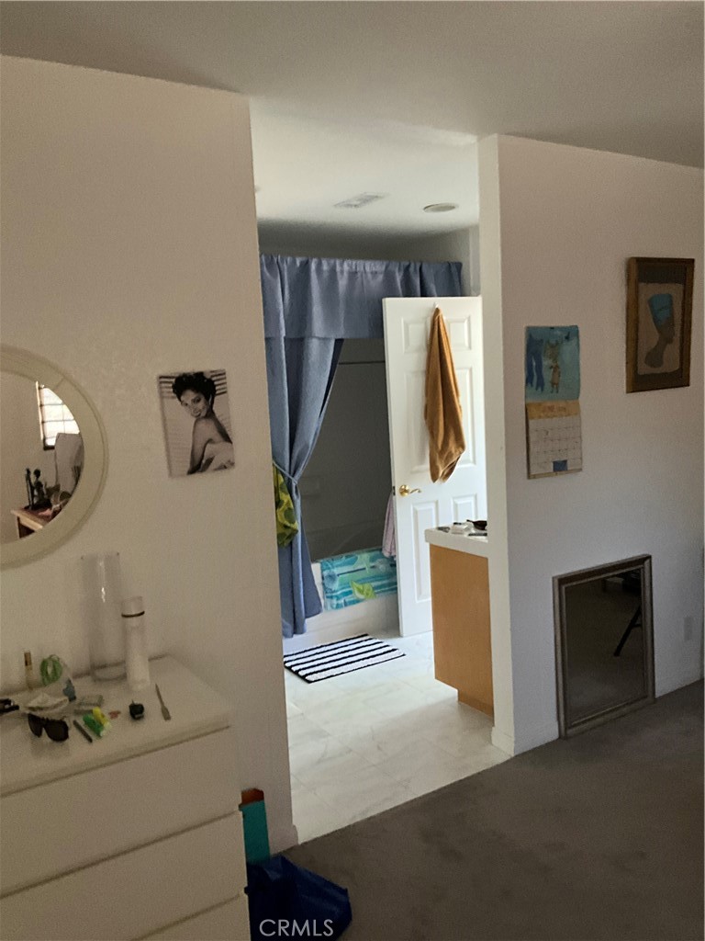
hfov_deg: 48.2
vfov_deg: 61.7
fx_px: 787
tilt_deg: -6.9
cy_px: 470
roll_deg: +3.5
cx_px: 352
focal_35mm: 29
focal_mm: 3
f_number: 1.8
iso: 400
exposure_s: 1/30
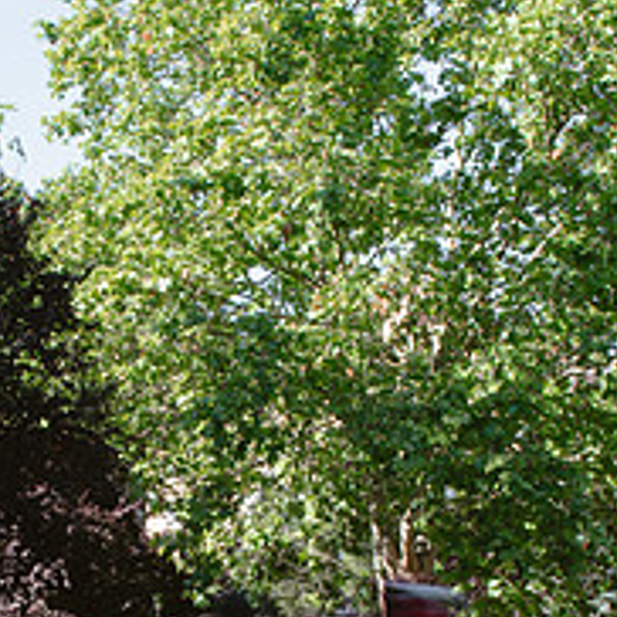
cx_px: 90
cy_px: 577
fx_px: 1432
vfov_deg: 23.6
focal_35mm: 71
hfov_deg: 23.8
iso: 400
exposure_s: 1/25
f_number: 22
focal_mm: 24
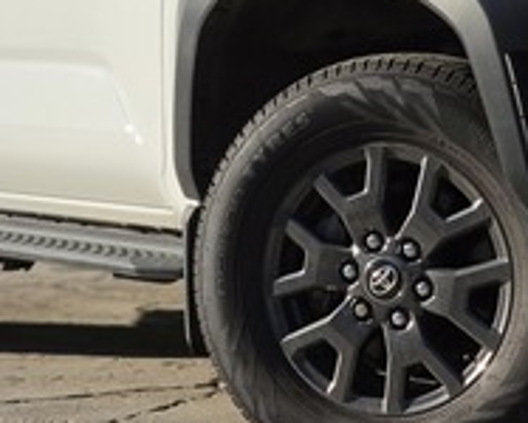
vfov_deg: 10.2
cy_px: 72
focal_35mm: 151
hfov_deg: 12.7
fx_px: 2362
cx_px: 480
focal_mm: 7
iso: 25
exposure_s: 1/981
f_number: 2.4
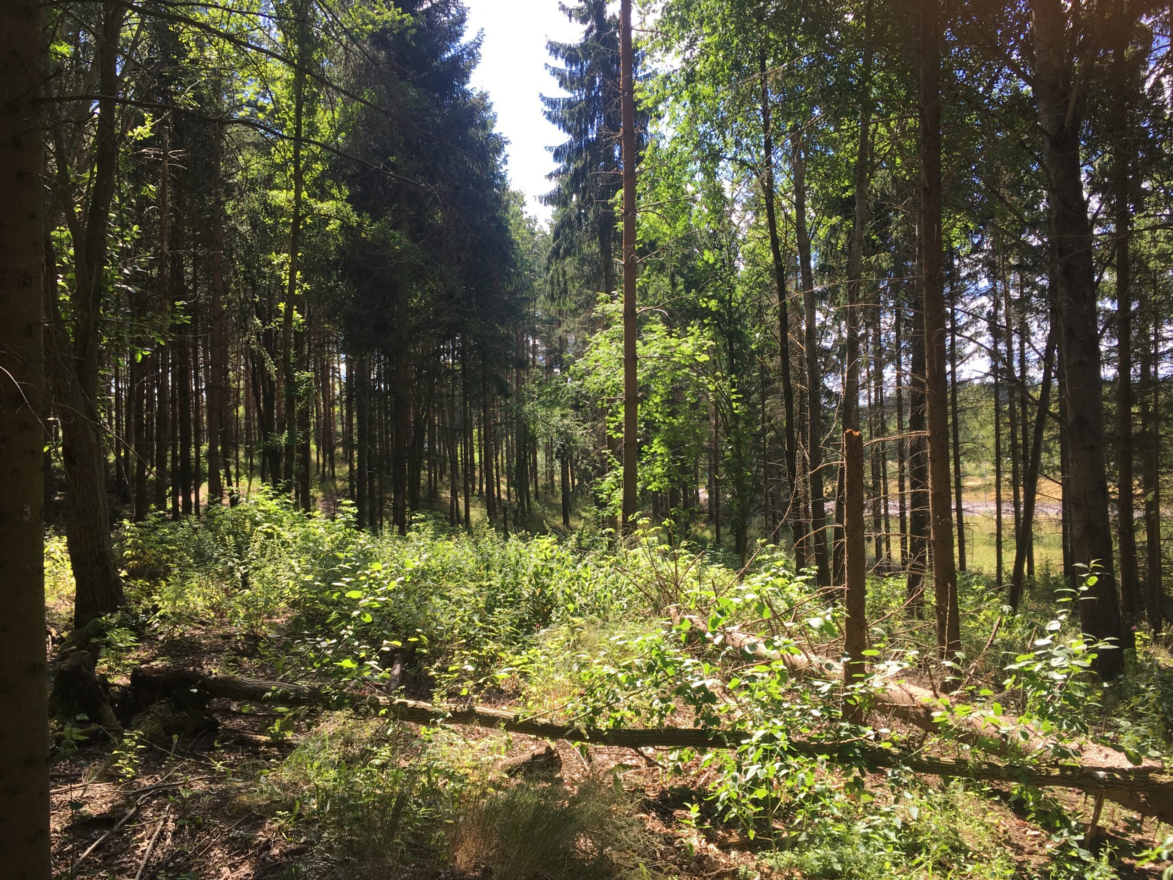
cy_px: 440
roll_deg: +0.9
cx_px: 586
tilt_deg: -1.4
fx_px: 983
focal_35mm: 29
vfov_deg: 48.2
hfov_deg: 61.7
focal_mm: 4.15
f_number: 2.2
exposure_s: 1/370
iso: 25
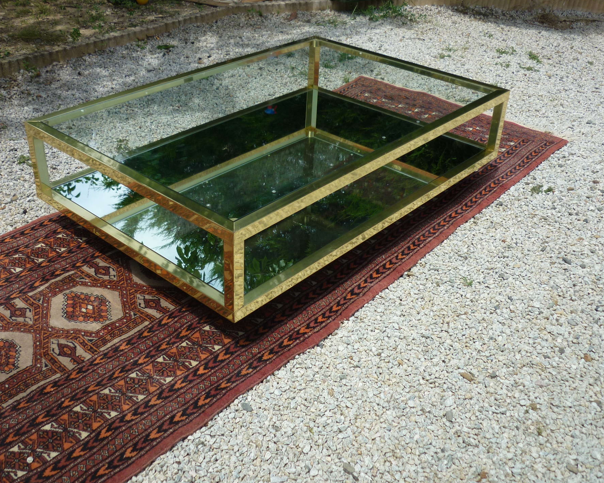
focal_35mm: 37
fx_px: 661
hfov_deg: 49.0
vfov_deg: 40.1
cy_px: 231
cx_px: 278
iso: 80
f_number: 2.8
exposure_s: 1/800
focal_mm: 5.5
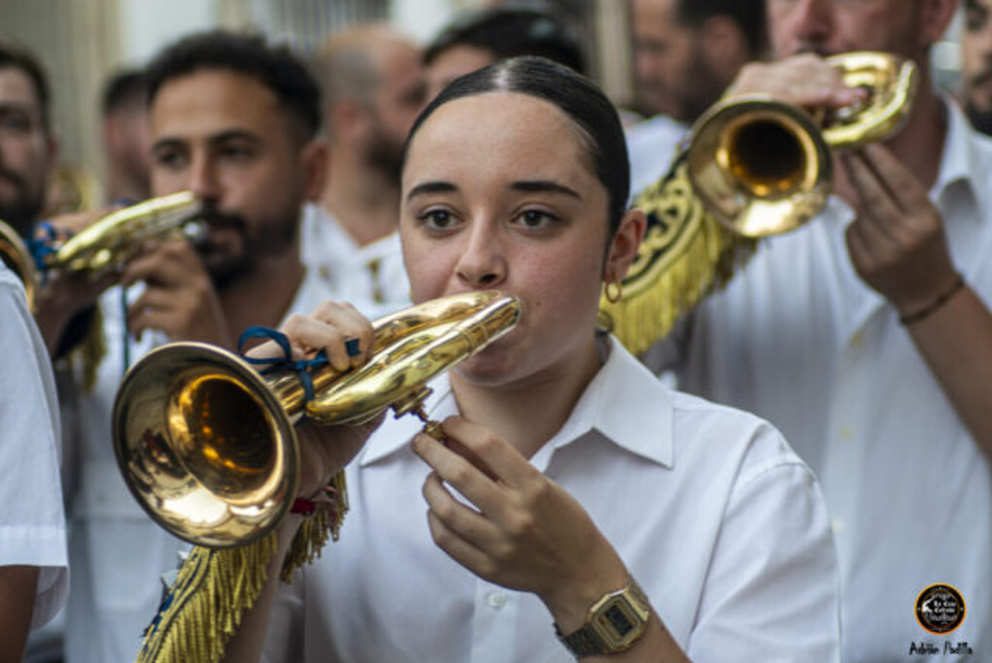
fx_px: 3529
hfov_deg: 16.0
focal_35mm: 128
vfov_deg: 10.7
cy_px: 331
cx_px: 498
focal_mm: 85
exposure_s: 1/100
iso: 1000
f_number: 4
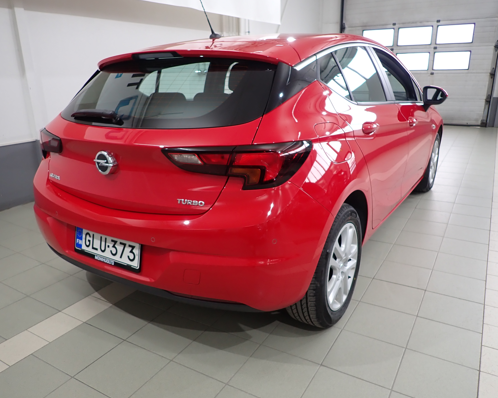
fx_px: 398
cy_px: 202
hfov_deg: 64.1
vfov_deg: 53.2
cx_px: 244
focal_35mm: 27
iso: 125
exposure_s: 1/60
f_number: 2
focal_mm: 4.5
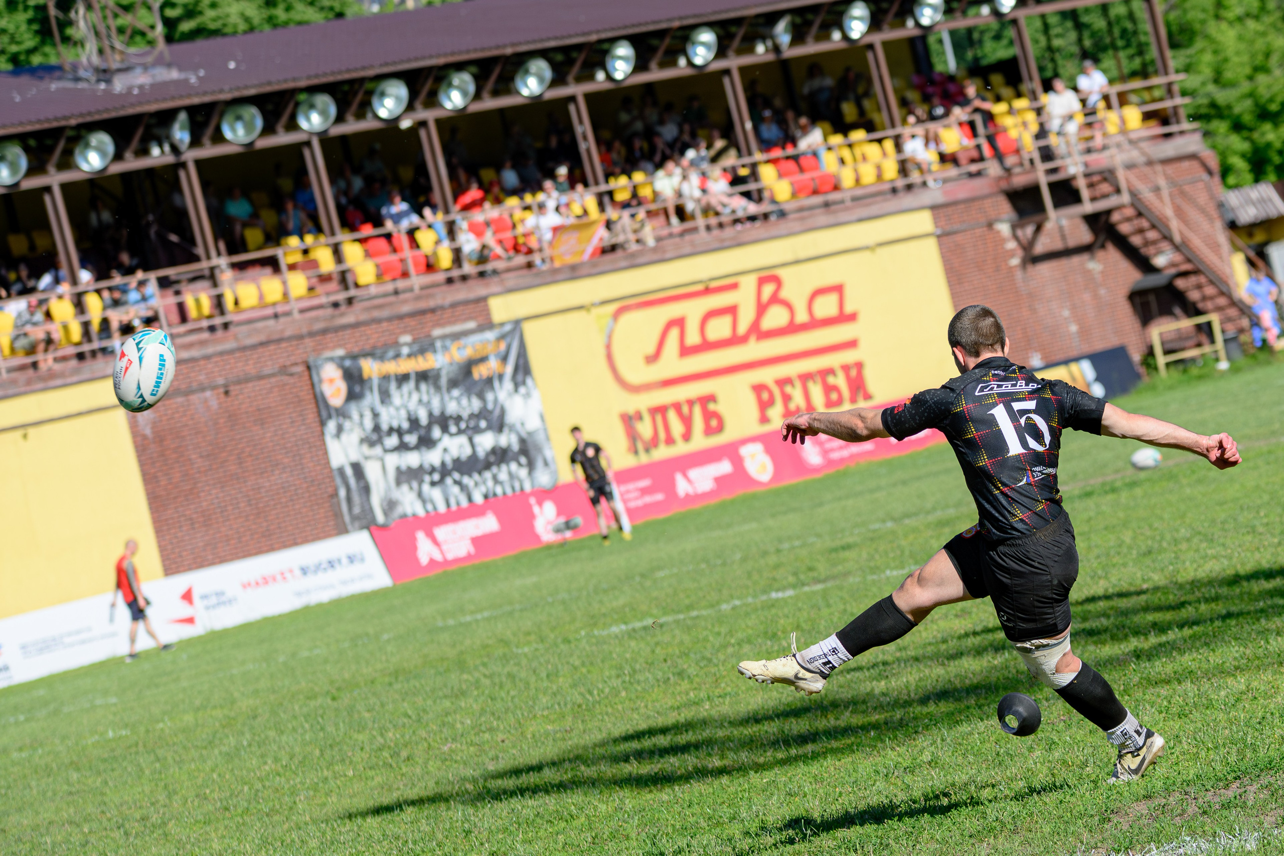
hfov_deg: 11.6
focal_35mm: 176
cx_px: 959
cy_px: 428
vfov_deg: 7.8
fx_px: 6282
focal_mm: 112
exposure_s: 1/4000
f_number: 4
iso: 320
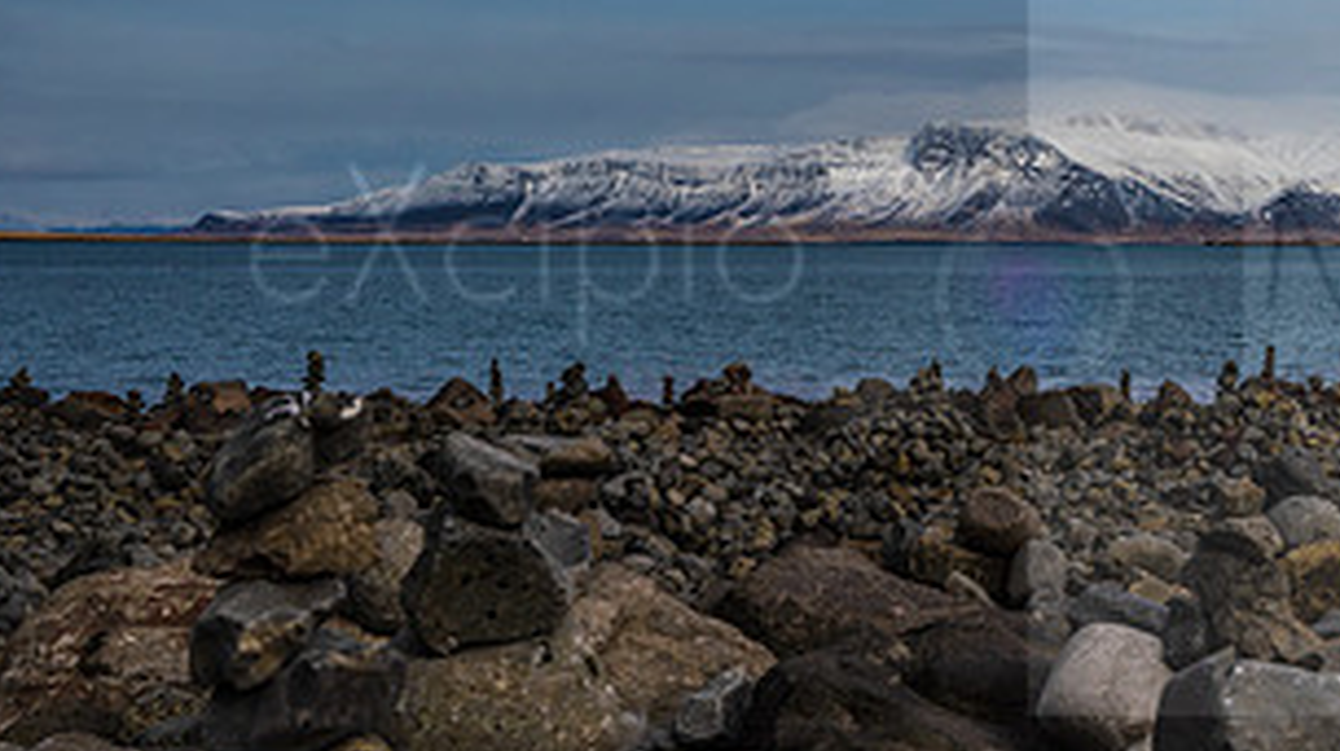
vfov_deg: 20.1
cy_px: 157
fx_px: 2095
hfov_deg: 34.7
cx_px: 1014
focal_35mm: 59
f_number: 10
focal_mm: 29
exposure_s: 1/400
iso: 100
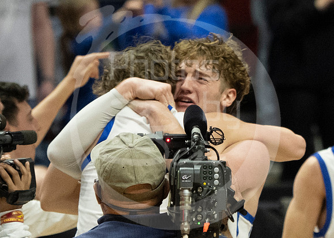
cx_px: 417
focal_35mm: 738
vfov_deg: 2.0
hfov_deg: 2.7
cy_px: 142
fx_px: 6997
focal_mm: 155
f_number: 2.8
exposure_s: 1/800
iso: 2500
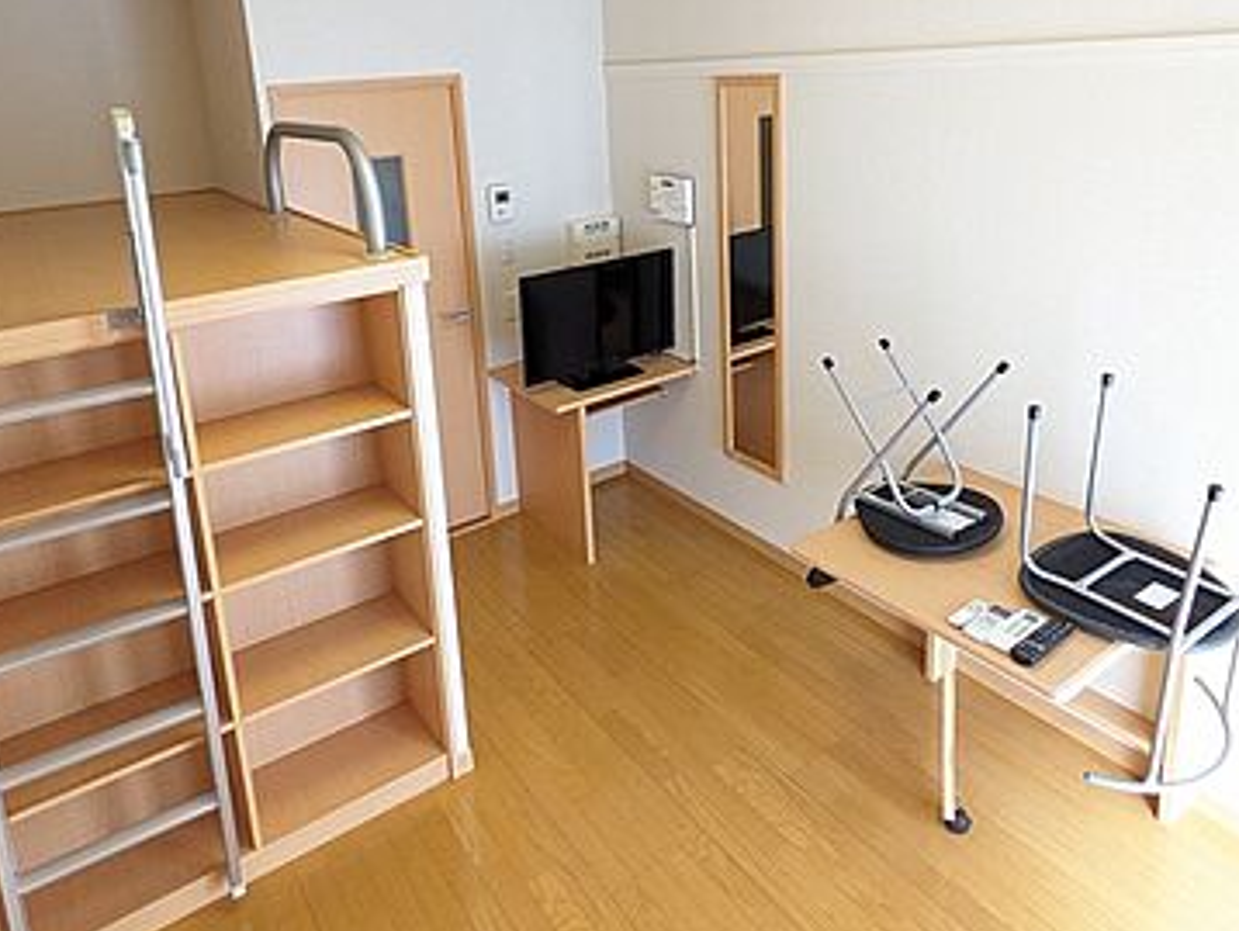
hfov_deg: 69.3
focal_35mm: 25
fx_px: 895
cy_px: 266
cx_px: 583
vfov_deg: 53.2
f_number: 2.2
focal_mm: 1.83
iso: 298
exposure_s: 1/120
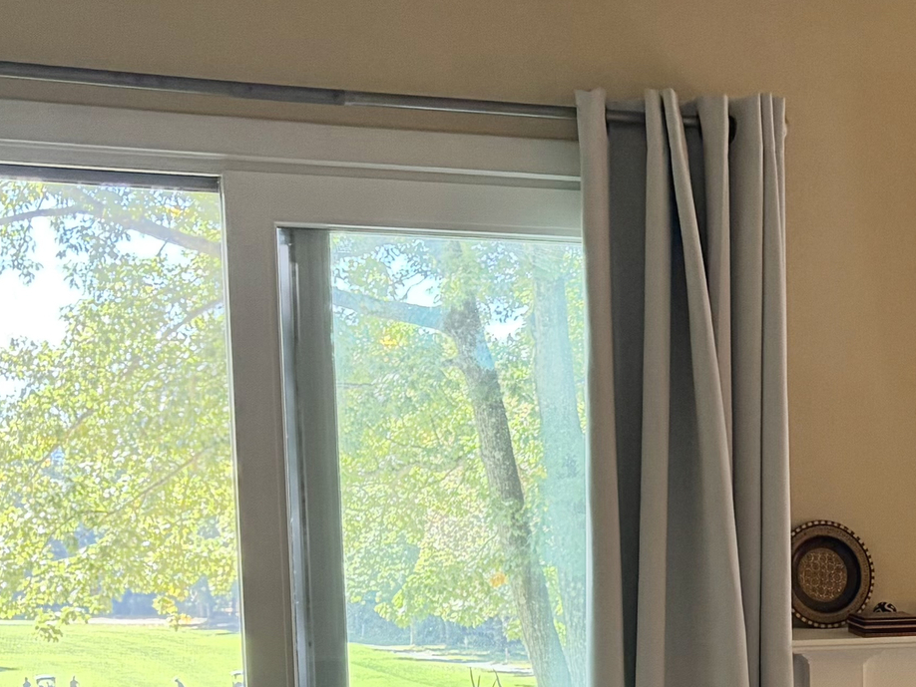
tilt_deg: -8.9
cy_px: 844
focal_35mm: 87
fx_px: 2303
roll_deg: -0.2
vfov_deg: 16.2
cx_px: 954
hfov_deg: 21.6
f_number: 1.6
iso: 200
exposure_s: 1/120
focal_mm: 5.96
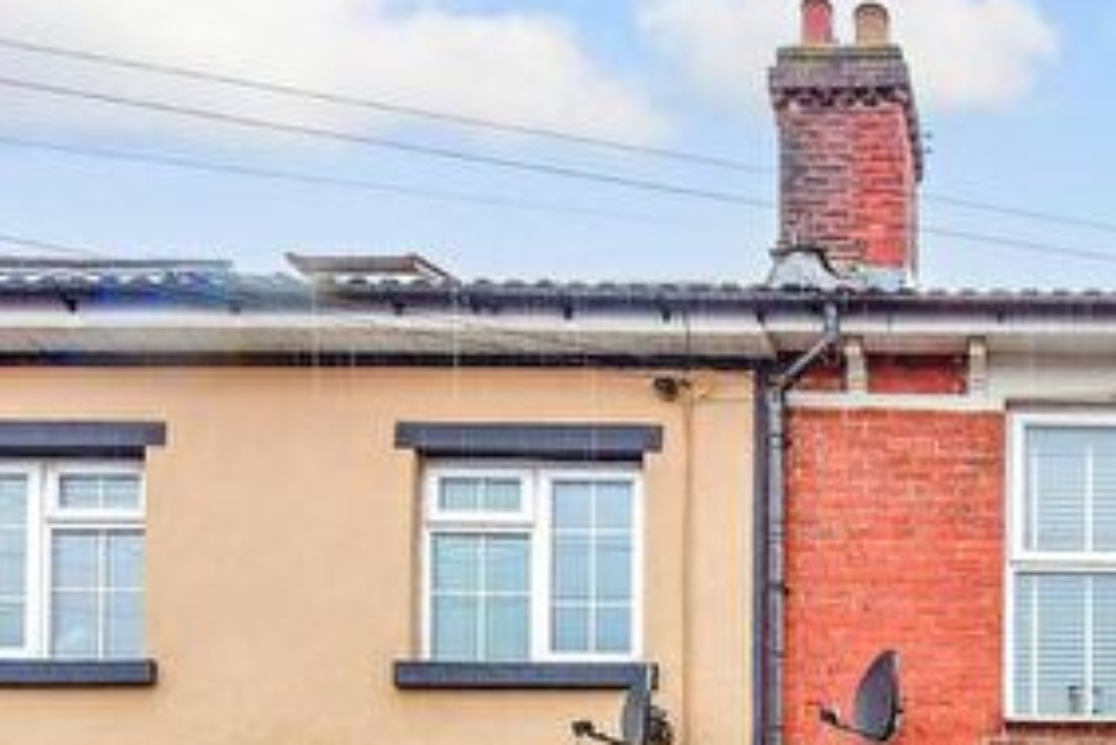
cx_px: 1337
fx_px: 1303
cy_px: 846
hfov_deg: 36.1
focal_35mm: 42
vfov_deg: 28.6
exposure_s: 1/80
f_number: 8
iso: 400
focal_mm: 11.5
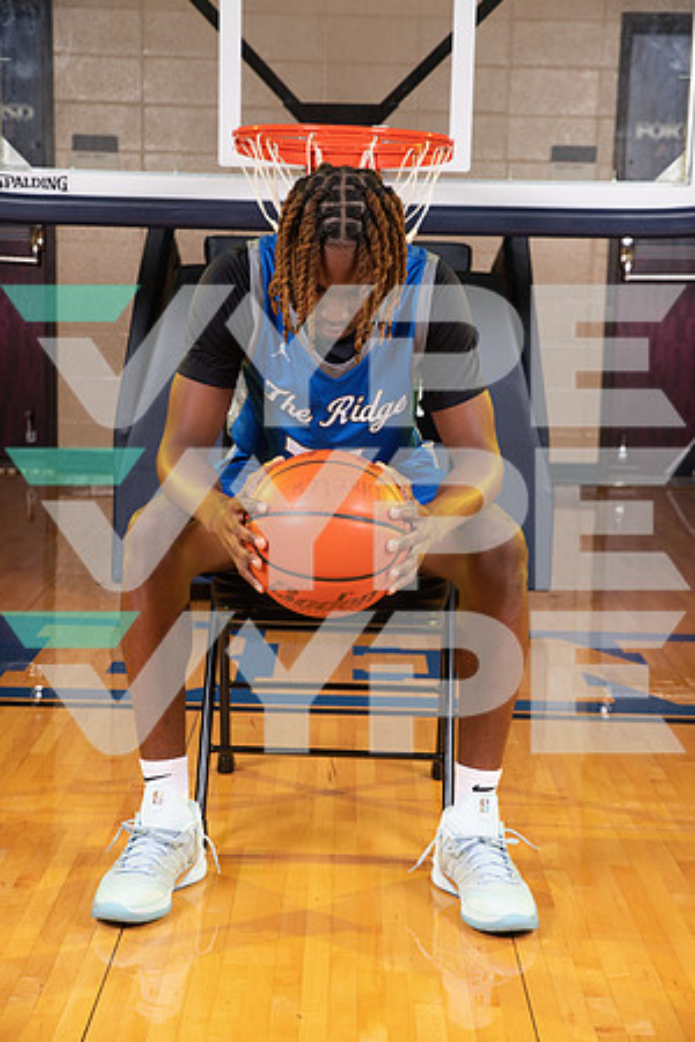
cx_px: 348
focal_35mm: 62
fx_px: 1795
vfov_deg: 32.4
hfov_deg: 21.9
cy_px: 521
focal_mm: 62
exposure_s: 1/320
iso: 320
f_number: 7.1
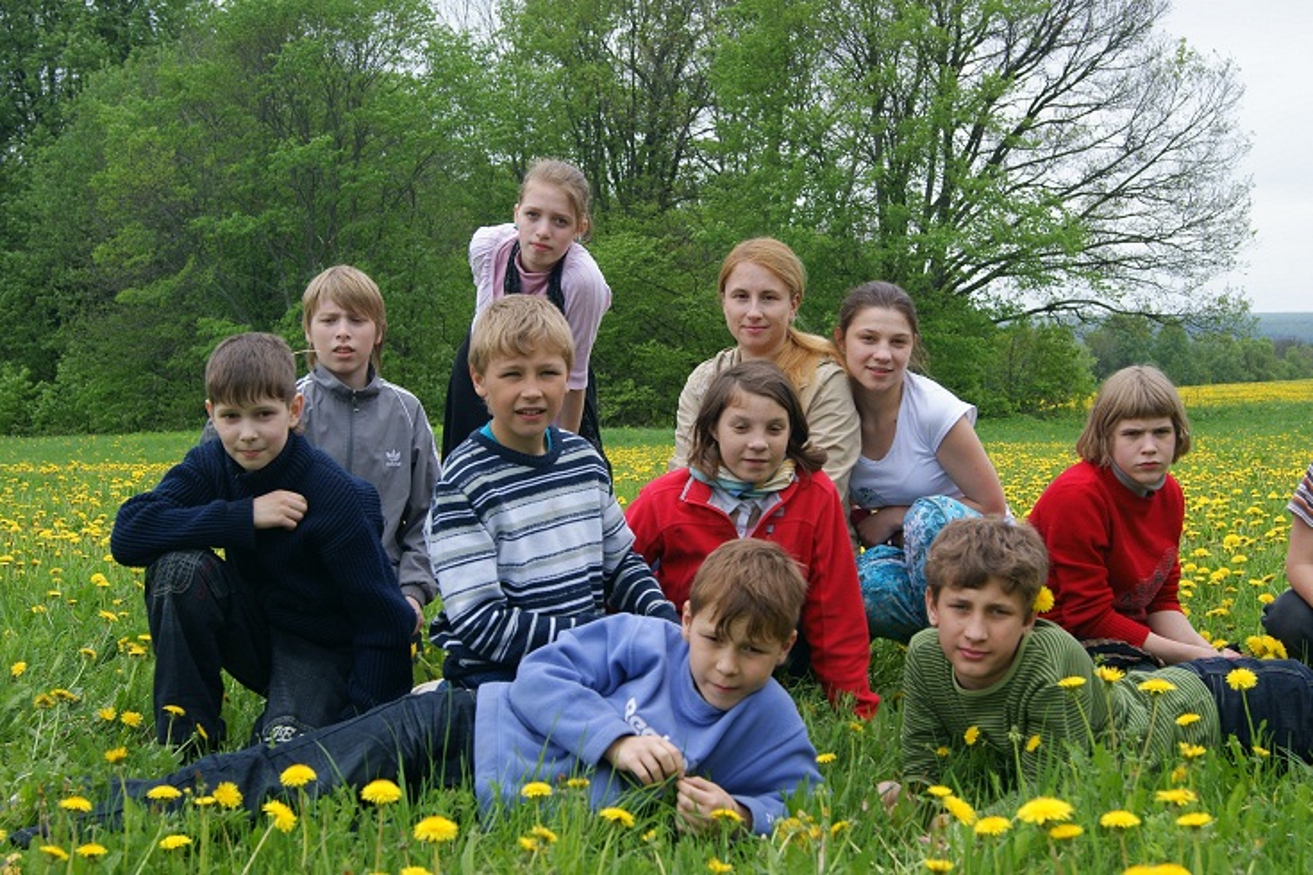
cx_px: 656
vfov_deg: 25.8
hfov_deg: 37.9
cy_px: 438
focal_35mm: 52
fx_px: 1915
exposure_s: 1/125
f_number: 6.3
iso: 100
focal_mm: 35
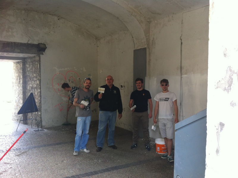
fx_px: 240
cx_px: 119
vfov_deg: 40.6
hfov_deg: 52.7
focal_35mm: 35
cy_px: 89
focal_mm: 3.85
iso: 80
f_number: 2.8
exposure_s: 1/30
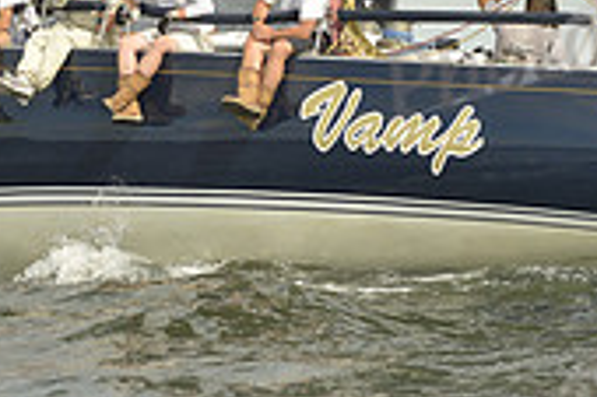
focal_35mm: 324
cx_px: 204
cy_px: -104
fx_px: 5368
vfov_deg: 4.2
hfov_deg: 6.4
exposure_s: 1/1000
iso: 200
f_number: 6.3
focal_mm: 95
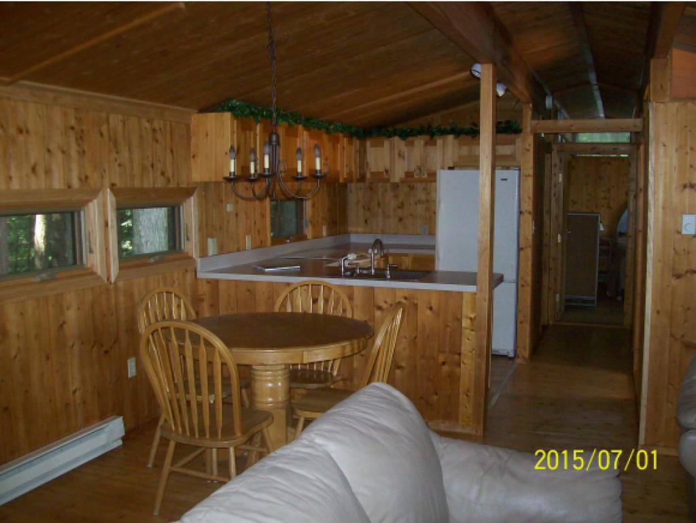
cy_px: 262
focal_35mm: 36
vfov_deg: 39.7
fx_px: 724
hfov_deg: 51.3
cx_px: 348
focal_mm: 6
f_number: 2.7
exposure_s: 1/64
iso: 200
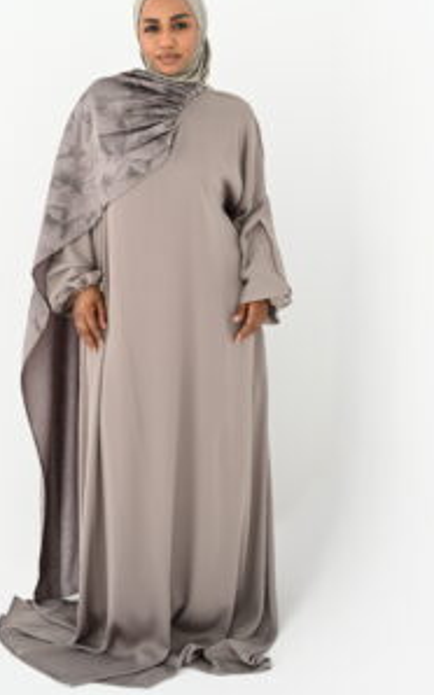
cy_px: 219
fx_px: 1080
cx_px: 140
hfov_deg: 22.6
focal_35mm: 57
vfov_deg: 35.3
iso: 250
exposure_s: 1/500
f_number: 4
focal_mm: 37
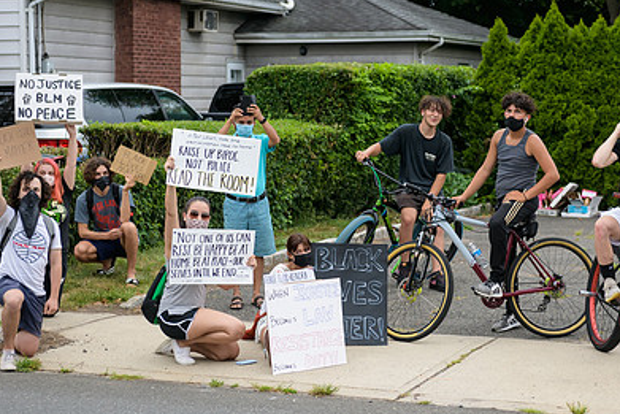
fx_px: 1533
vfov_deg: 15.4
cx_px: 354
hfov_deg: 22.8
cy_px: 174
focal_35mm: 89
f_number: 3.2
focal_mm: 60
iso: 200
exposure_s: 1/320
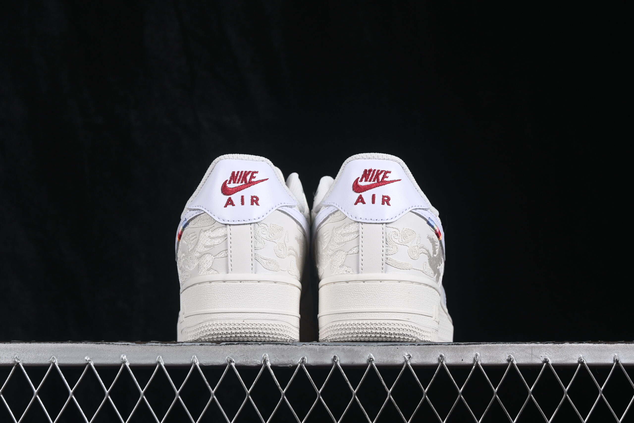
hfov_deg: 27.0
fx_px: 1321
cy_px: 212
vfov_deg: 18.2
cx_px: 317
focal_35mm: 75
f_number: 8
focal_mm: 50
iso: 160
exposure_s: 1/80
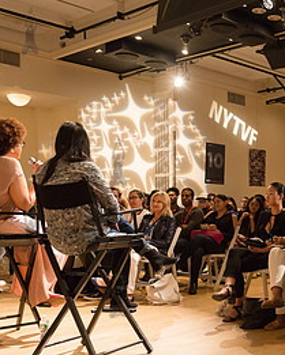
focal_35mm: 50
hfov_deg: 28.2
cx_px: 293
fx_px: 527
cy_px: 228
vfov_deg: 37.0
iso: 2500
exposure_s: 1/200
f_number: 4
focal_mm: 24
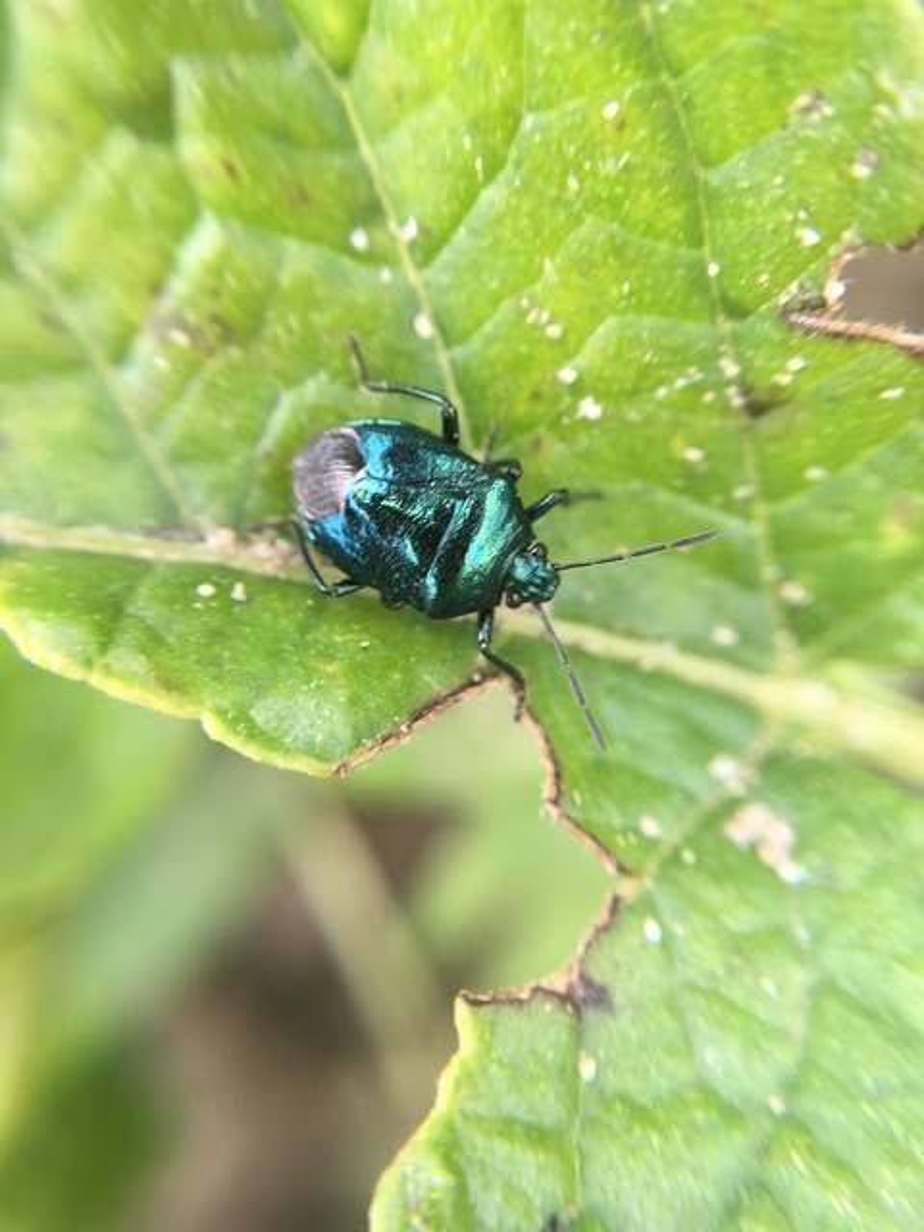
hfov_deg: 48.2
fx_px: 1032
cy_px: 616
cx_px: 462
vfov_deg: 61.7
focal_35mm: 29
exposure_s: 1/50
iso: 25
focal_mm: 4.15
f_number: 2.2
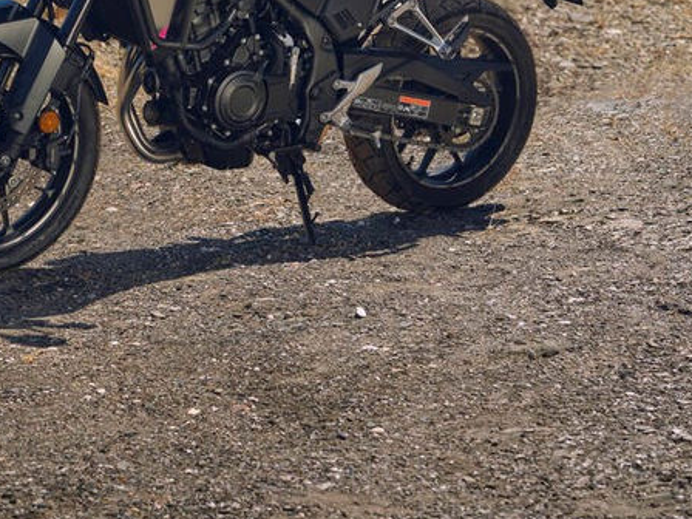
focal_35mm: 119
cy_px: -65
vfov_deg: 12.2
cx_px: -59
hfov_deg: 16.1
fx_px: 2379
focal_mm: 63
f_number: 7.1
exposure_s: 1/200
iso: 250
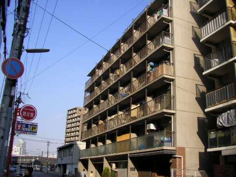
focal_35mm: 38
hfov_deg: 49.0
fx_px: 259
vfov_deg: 37.7
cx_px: 118
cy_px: 88
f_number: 4.1
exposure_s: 1/378
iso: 50
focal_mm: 5.8
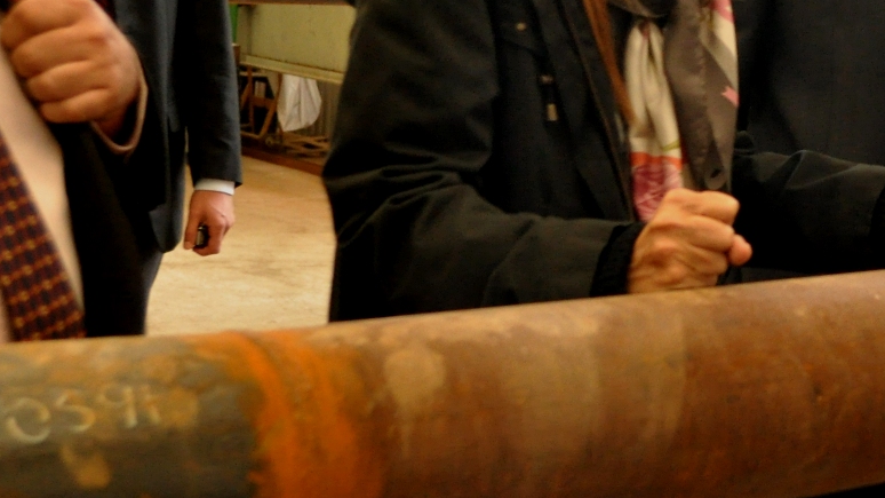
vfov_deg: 13.8
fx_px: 2041
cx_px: 851
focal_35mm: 87
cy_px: 66
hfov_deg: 23.6
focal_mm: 20
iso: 1000
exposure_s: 1/200
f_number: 3.5
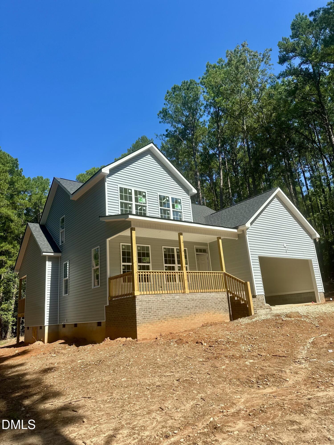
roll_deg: +2.9
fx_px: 309
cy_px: 222
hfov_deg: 56.8
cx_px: 167
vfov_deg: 71.6
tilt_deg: +15.6
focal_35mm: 24
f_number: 1.78
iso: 80
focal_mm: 6.86
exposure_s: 1/4348
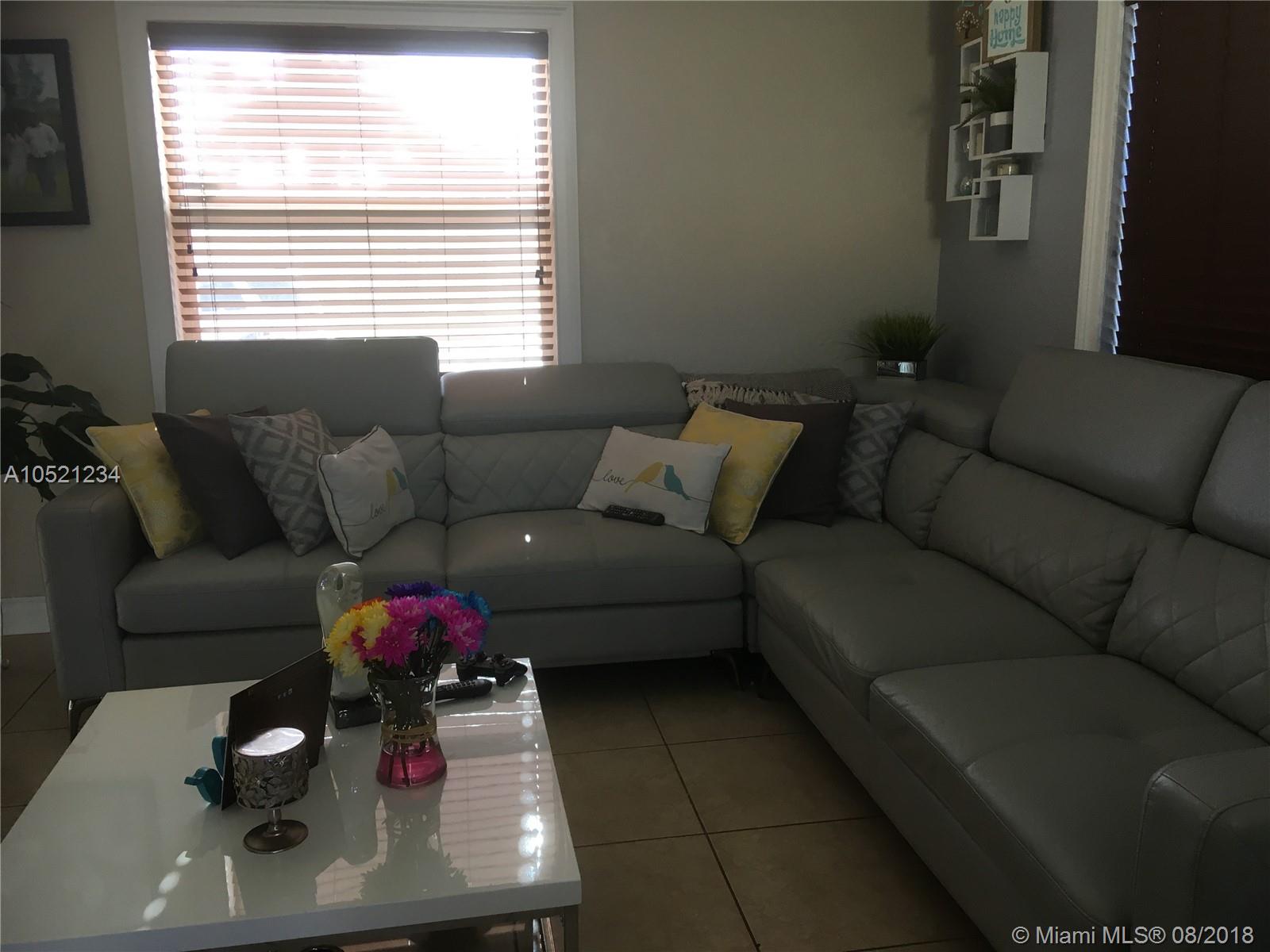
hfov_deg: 61.7
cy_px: 476
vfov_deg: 48.2
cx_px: 635
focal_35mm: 29
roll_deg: +1.1
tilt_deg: -11.4
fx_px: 1064
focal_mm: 4.15
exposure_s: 1/30
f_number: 2.2
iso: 25
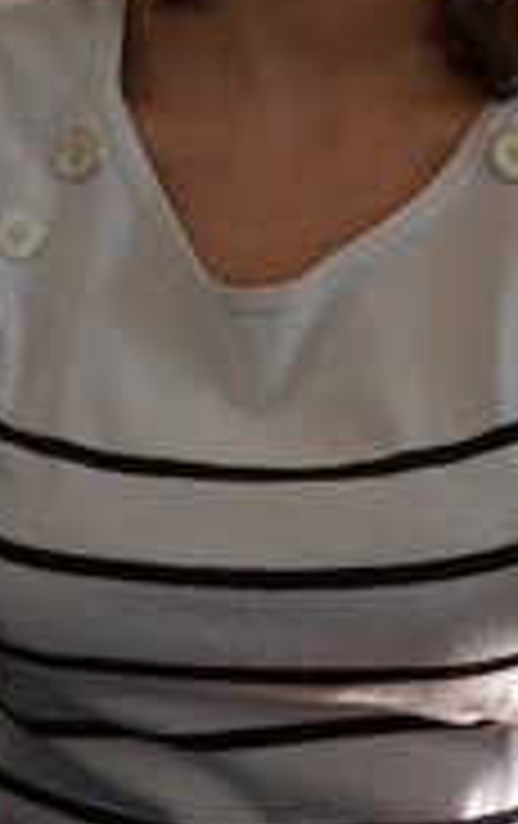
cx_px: 302
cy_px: 299
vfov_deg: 10.8
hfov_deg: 6.8
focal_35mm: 193
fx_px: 4342
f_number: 5.6
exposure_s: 1/125
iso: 320
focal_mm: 48
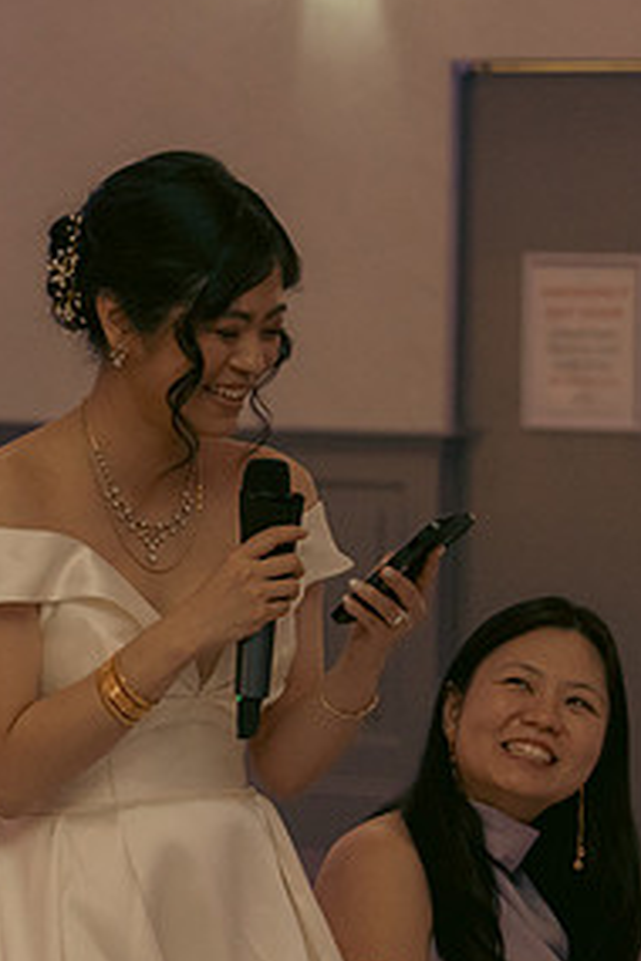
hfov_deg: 6.5
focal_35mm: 210
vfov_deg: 9.8
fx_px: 5608
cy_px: 625
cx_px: -175
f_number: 3.5
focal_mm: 69
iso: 2500
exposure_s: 1/160
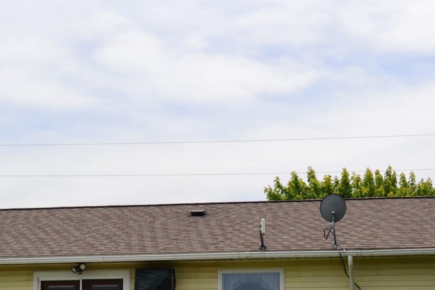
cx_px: 262
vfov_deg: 16.5
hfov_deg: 25.0
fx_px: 979
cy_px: 300
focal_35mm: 81
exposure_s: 1/200
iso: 100
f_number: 10
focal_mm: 18
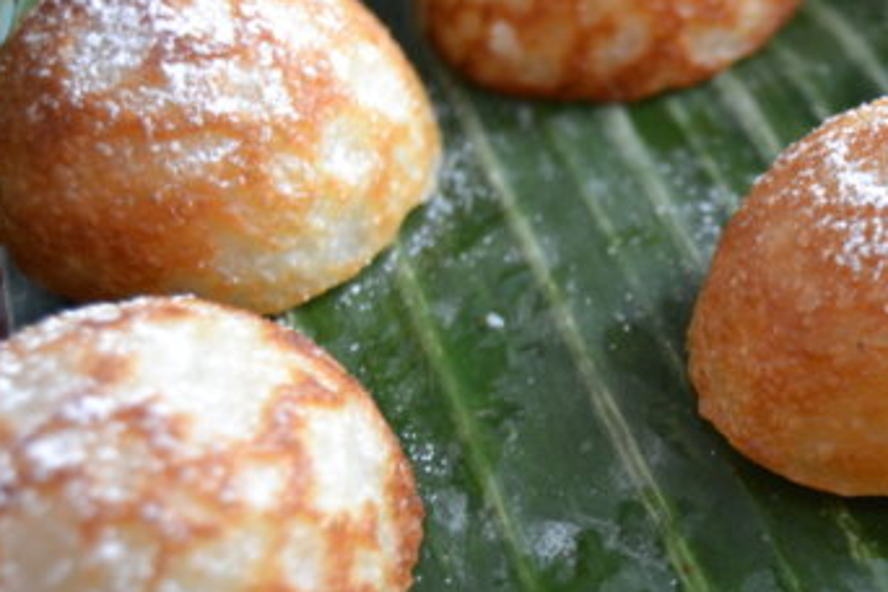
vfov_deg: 15.7
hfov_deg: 23.0
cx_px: 753
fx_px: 2144
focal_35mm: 87
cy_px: 364
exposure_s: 1/60
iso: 400
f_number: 5
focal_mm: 31
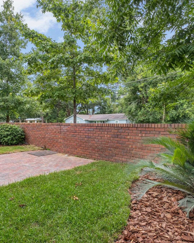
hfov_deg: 62.8
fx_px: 158
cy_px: 125
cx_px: 82
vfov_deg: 75.0
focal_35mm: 22
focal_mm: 10
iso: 250
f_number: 8
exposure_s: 1/60
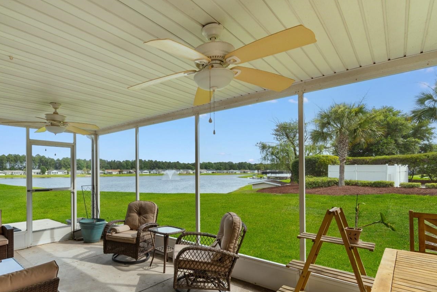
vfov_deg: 64.1
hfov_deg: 85.3
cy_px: 173
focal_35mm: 19
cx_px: 165
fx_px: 231
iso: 100
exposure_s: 1/125
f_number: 5.6
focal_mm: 10
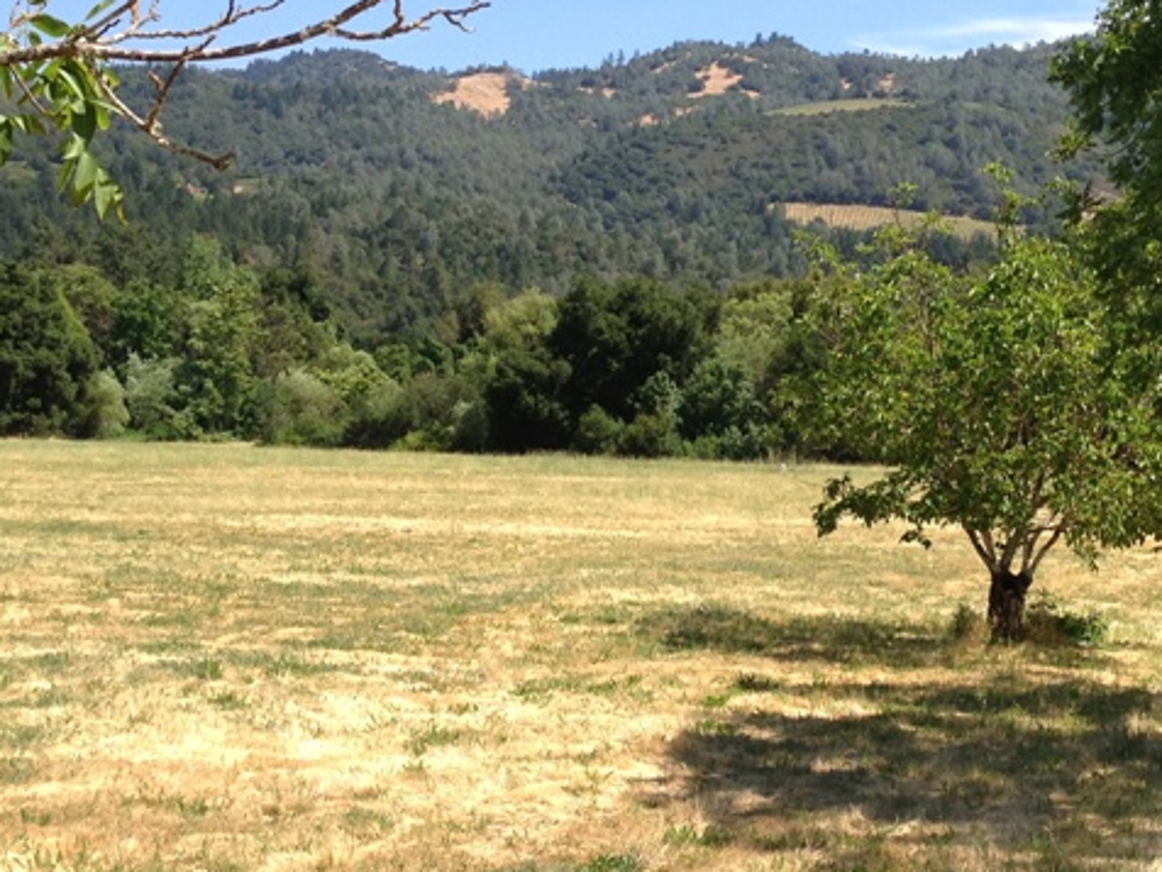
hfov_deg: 27.4
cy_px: 403
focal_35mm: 71
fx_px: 2383
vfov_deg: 20.7
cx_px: 684
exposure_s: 1/985
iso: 50
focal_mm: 4.13
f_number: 2.4
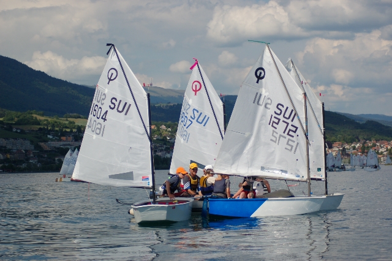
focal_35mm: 105
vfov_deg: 13.0
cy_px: 130
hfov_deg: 19.5
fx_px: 1143
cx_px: 196
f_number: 4
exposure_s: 1/3200
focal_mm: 70
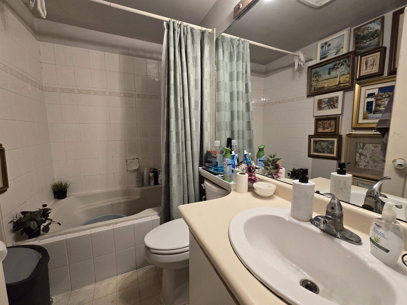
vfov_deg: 89.9
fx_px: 153
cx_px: 204
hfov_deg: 106.2
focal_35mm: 13
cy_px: 152
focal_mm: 2.2
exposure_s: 1/60
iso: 320
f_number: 2.2
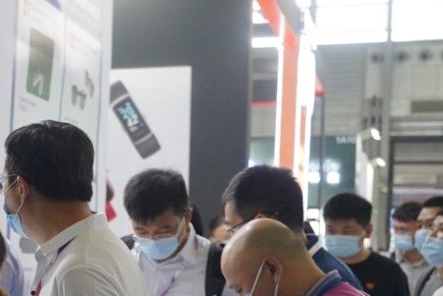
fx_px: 1292
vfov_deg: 12.8
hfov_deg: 17.4
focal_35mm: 105
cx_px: -237
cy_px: 328
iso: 2000
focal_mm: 31
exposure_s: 1/200
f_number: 4
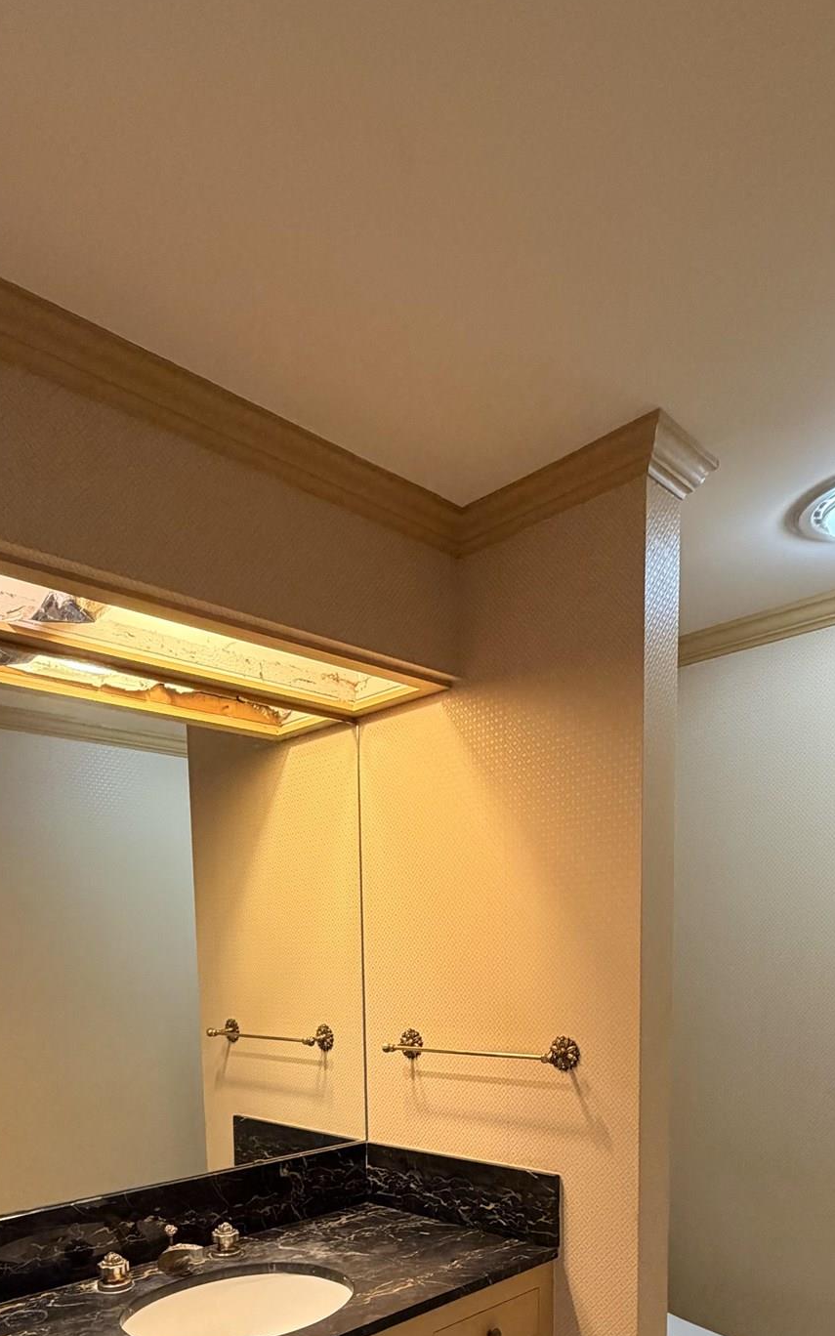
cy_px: 1081
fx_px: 910
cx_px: 377
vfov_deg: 65.5
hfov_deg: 49.2
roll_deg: +1.8
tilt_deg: -6.2
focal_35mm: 25
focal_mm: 2.22
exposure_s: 1/60
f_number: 2.2
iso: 250
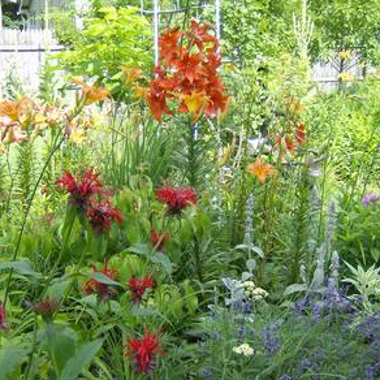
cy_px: 206
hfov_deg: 35.3
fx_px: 596
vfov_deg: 35.3
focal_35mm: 48
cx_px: 167
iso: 100
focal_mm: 6
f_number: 2.8
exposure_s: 1/308
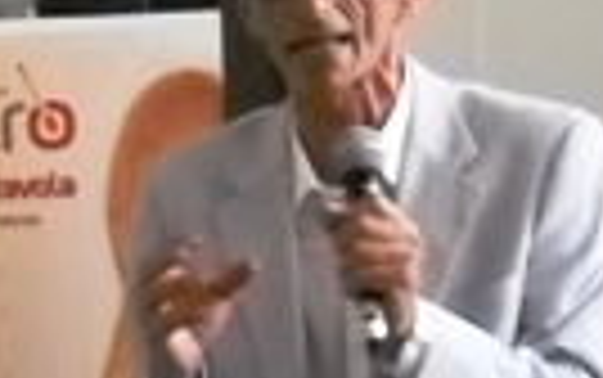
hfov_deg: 6.6
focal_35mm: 318
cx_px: -50
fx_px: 5230
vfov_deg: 4.1
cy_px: 270
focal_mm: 14.9
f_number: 4.8
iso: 800
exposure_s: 1/60
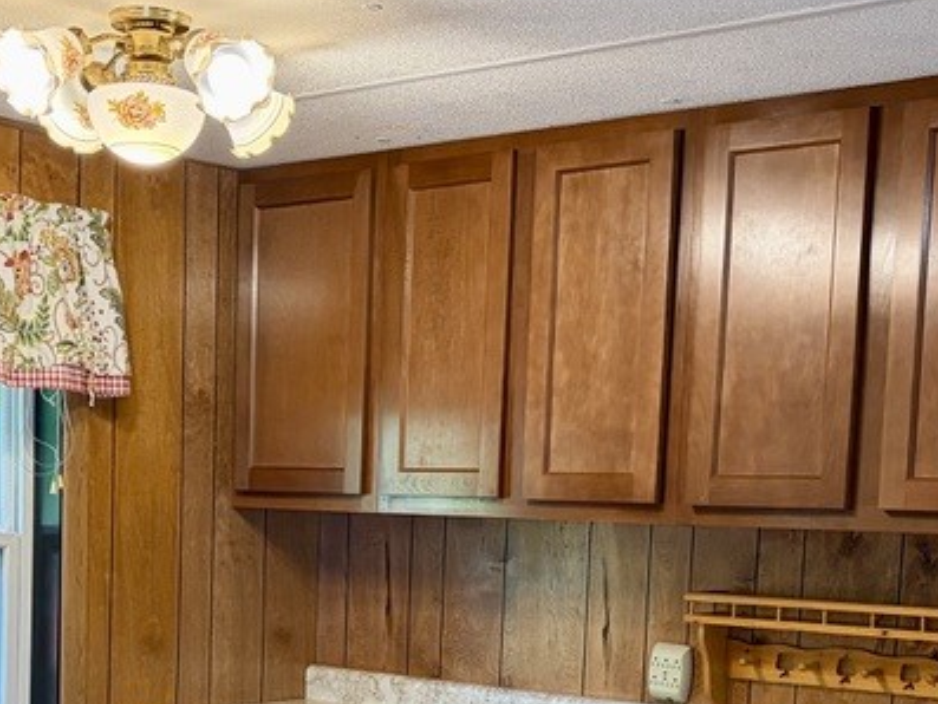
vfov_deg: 21.3
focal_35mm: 67
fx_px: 1816
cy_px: 683
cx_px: 333
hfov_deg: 28.8
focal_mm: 5.96
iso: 200
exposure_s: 1/120
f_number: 1.6
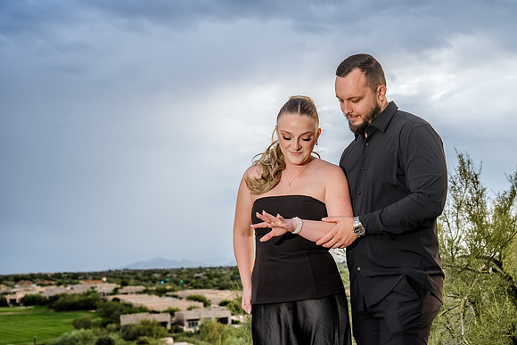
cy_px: 172
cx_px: 258
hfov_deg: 31.9
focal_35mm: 63
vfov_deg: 21.6
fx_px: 905
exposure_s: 1/250
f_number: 5.6
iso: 250
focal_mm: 63
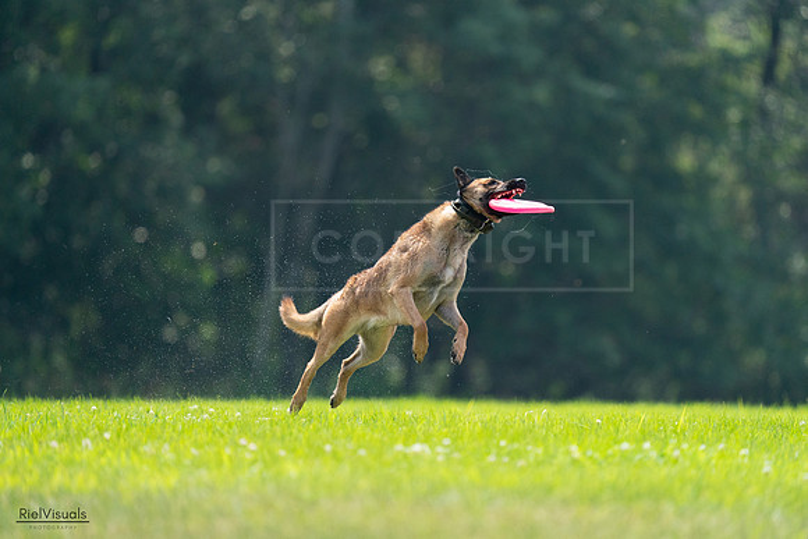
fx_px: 10730
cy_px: 270
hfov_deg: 4.3
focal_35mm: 478
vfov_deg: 2.9
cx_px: 404
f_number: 6.3
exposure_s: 1/4000
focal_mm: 478
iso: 2500
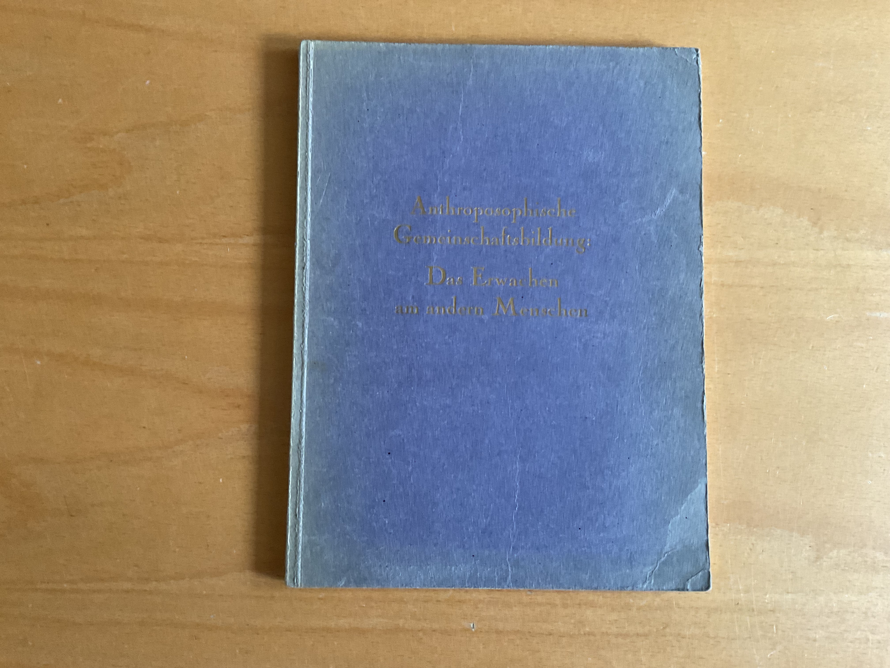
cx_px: 445
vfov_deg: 48.2
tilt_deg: -84.5
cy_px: 334
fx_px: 746
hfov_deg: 61.7
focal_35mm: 29
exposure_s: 1/60
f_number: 1.8
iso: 160
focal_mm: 3
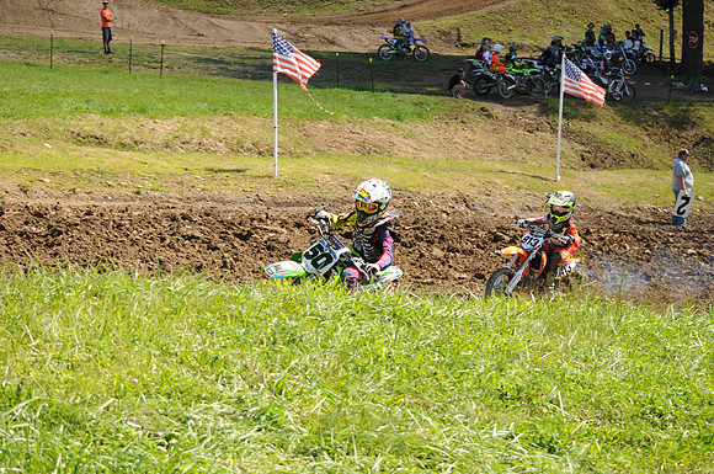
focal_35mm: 82
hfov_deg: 24.6
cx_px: 357
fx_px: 1634
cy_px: 237
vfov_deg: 16.5
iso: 400
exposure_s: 1/1000
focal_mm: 55
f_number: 5
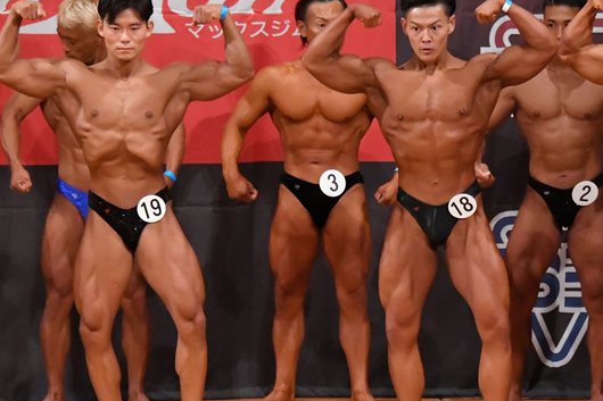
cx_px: 368
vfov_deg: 3.5
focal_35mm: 395
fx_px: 6614
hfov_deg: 5.2
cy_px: 245
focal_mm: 180
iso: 9000
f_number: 5.6
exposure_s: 1/400
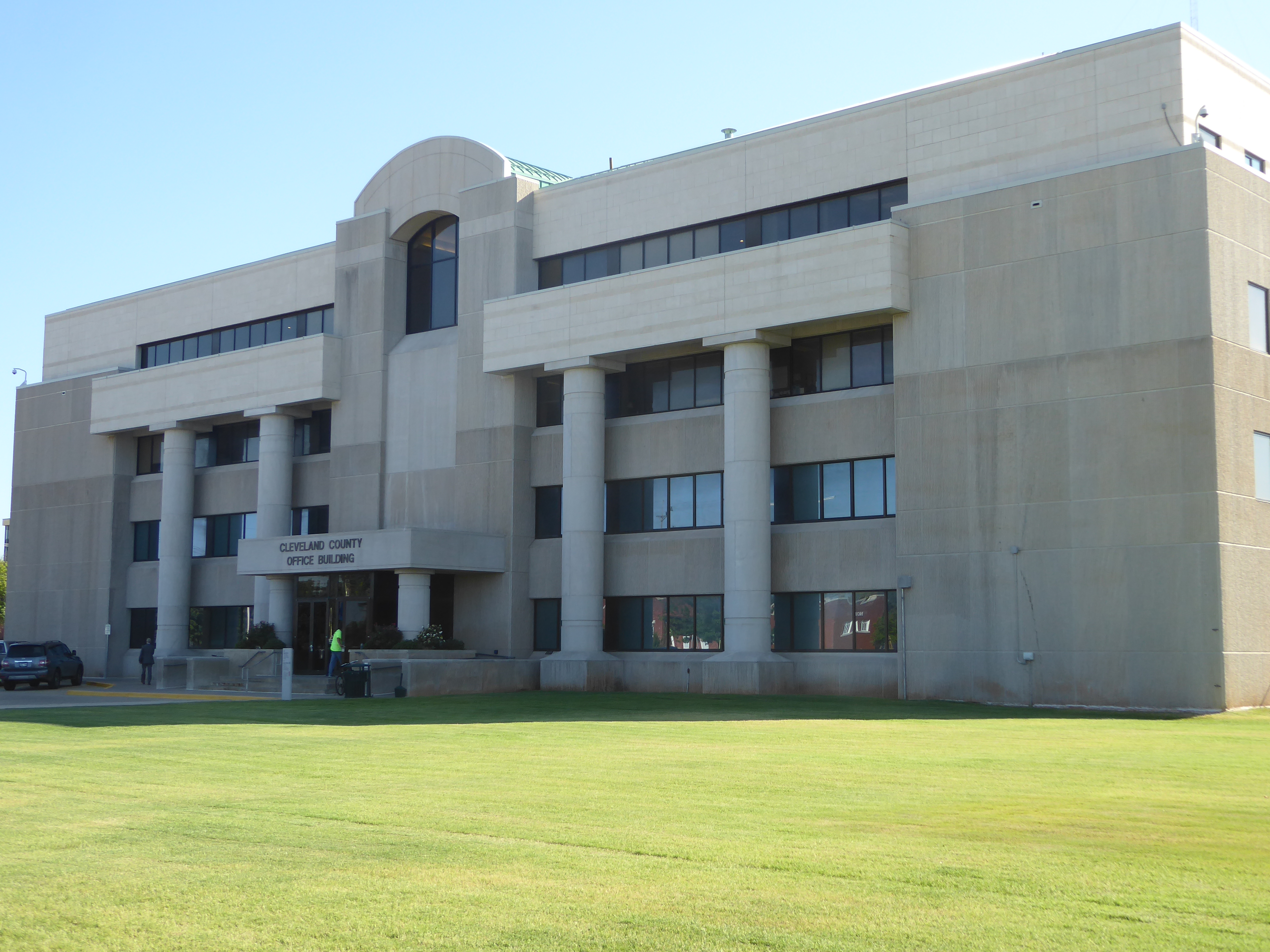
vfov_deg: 31.5
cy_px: 476
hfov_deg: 41.2
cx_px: 635
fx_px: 1688
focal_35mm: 46
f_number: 3.9
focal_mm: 7.8
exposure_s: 1/250
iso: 80
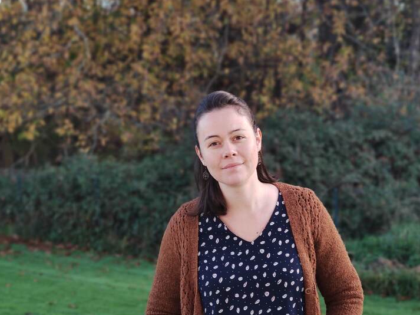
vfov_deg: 25.2
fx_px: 703
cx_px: 199
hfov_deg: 33.2
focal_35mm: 58
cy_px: 184
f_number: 2
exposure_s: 1/104
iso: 100
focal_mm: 8.16
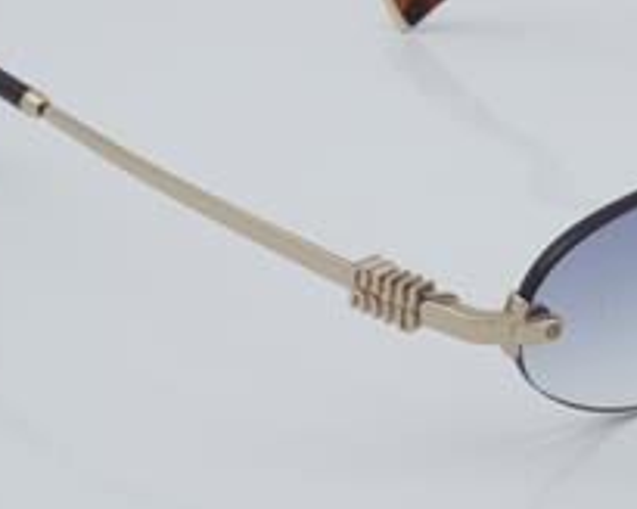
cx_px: 525
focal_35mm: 137
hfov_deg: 14.0
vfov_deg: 11.3
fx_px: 2583
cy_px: 161
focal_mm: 50
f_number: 32
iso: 100
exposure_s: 1/4
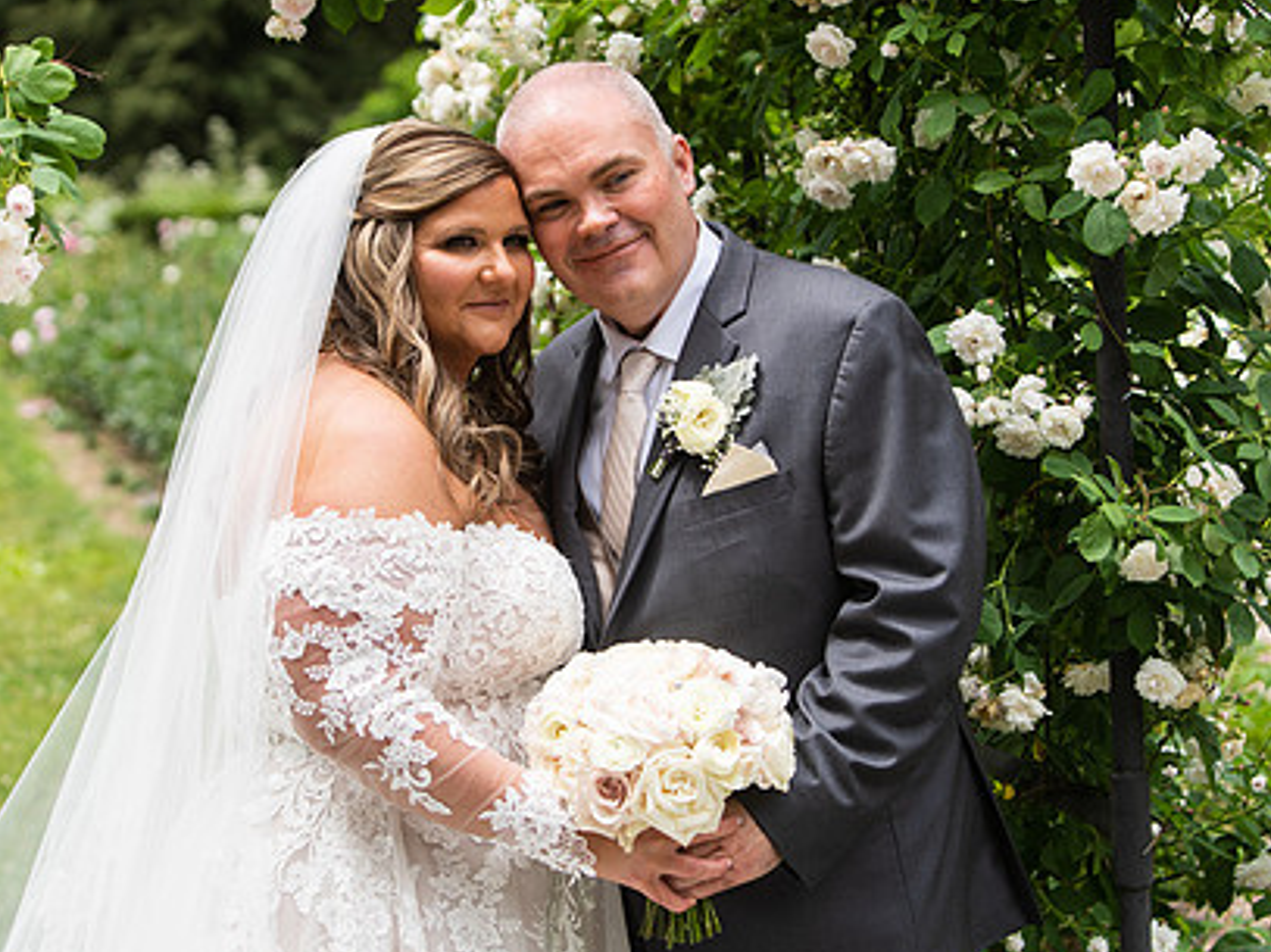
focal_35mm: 96
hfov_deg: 20.4
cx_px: 528
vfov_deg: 15.4
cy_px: 404
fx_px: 3524
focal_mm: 70
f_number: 4
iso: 200
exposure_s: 1/1000
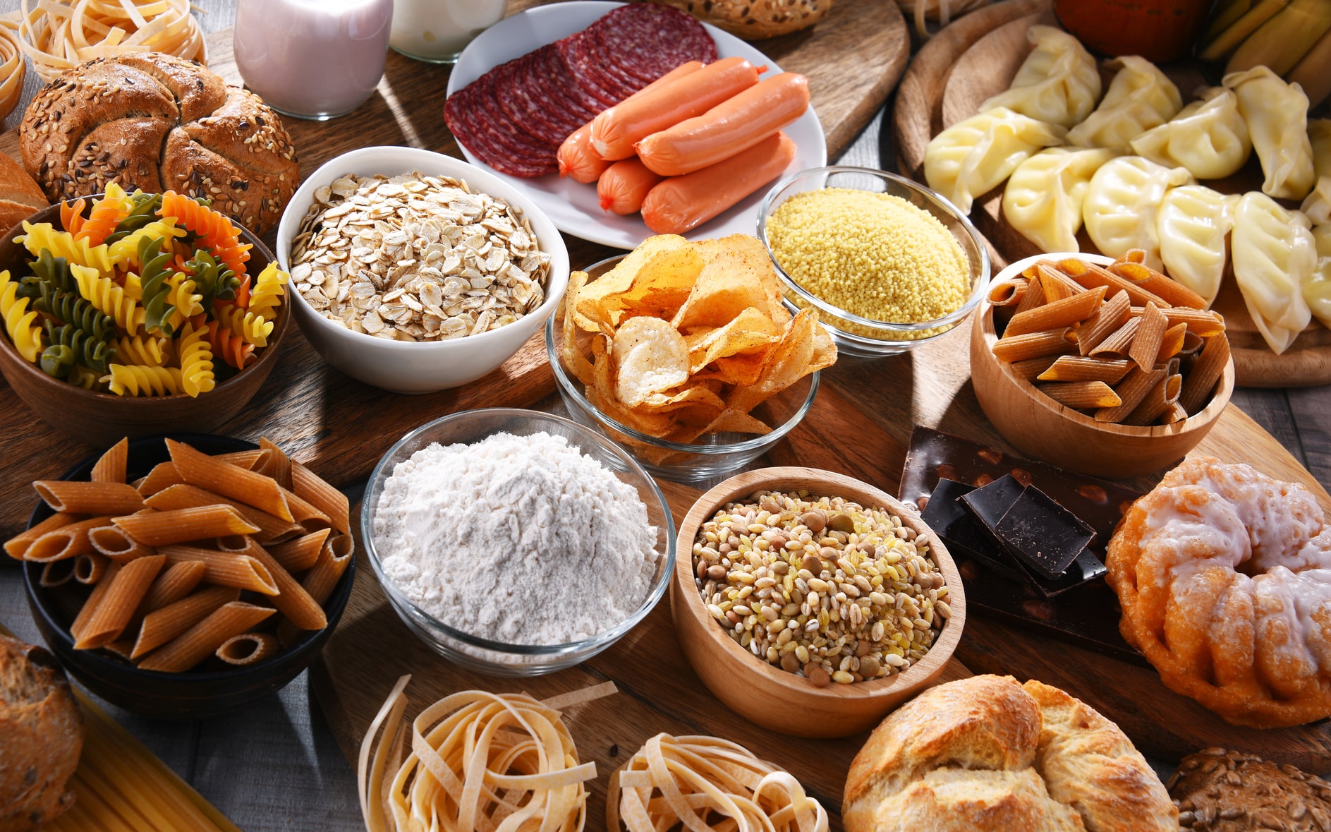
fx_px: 2430
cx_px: 655
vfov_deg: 19.4
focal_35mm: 67
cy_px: 367
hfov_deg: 30.6
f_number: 10
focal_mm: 62
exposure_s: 1/125
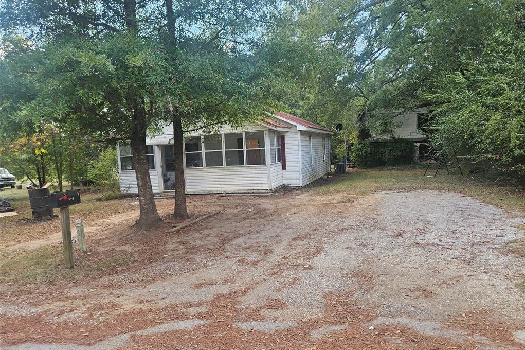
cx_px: 263
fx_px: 350
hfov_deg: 73.8
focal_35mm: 24
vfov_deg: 53.1
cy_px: 176
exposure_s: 1/180
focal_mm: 5.4
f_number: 1.8
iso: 40
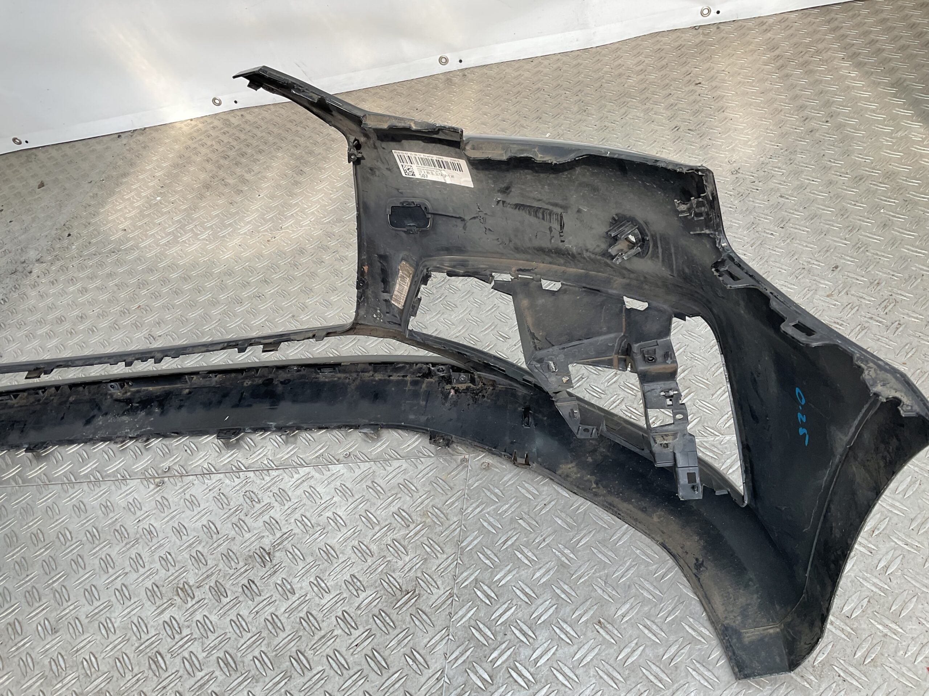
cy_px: 348
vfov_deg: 48.2
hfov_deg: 61.7
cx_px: 464
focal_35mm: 29
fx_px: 778
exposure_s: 1/152
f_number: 1.8
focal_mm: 3
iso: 16
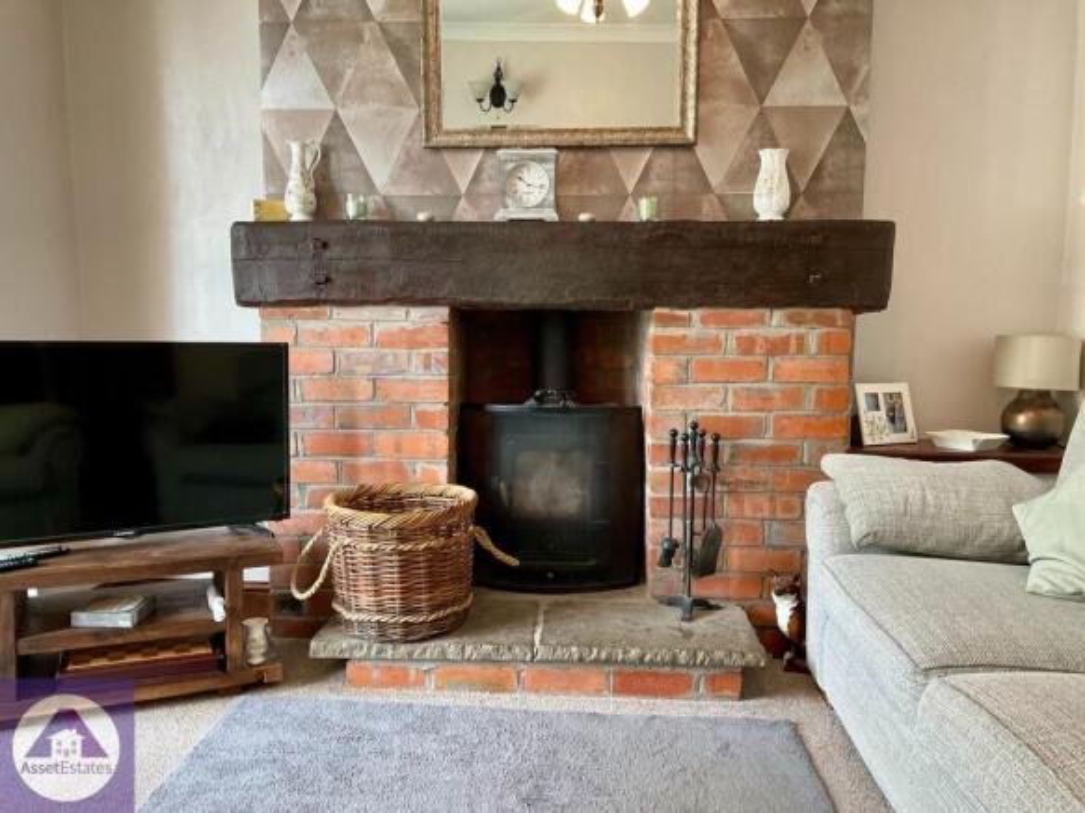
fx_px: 909
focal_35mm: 29
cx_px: 542
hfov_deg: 61.7
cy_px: 406
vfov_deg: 48.2
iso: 80
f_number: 1.8
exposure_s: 1/50
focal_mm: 3
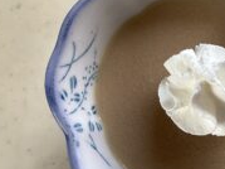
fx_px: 422
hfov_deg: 28.8
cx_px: 198
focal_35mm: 65
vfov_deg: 22.6
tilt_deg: -80.7
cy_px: 91
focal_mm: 3.3
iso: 80
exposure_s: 1/60
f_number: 2.4
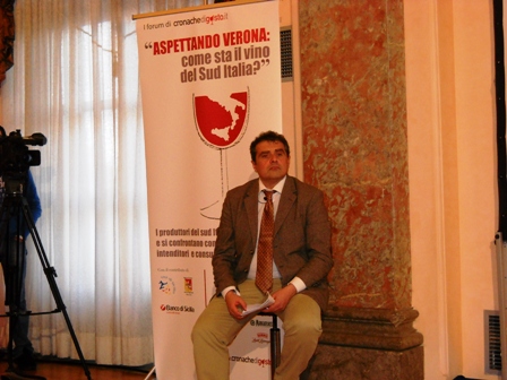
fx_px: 952
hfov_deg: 29.8
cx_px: 254
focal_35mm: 65
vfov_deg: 22.6
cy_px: 190
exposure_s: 1/60
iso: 400
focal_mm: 10.84
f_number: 4
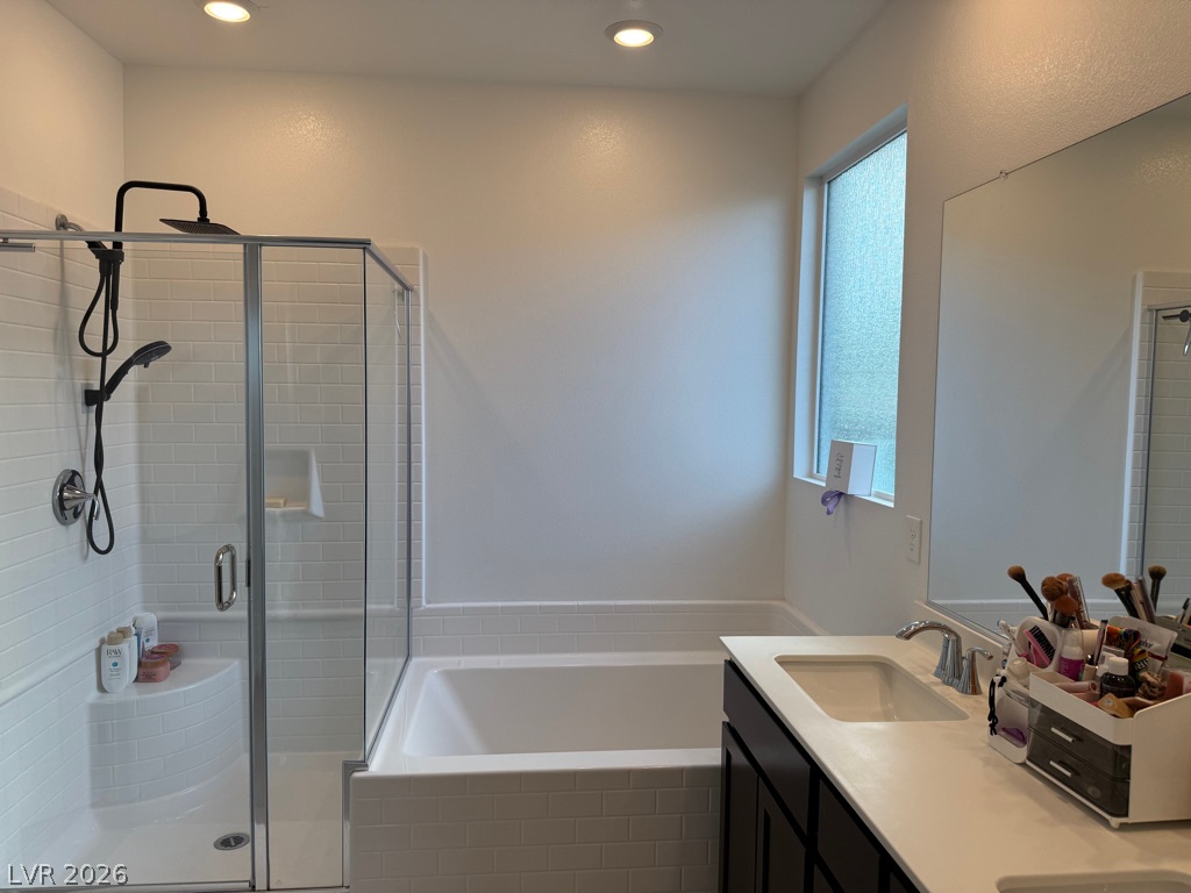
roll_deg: -0.6
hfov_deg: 71.6
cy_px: 446
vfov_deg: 56.8
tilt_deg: -3.3
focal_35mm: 24
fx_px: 826
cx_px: 596
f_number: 1.78
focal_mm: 6.76
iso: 100
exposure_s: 1/342
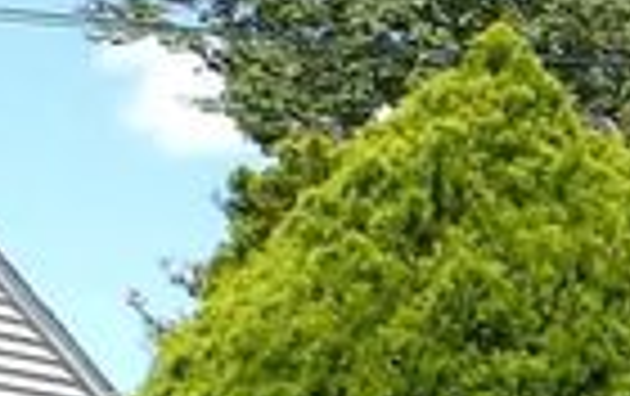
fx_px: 2924
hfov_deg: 8.7
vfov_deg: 7.6
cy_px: 536
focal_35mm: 170
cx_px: 2205
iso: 80
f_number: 4.5
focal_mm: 4
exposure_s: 1/500
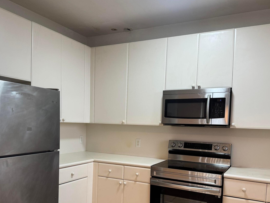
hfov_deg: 55.3
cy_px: 136
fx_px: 257
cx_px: 127
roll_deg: -2.3
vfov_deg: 42.3
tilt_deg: -3.8
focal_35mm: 33
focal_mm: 6.76
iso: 125
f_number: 1.78
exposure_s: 1/120
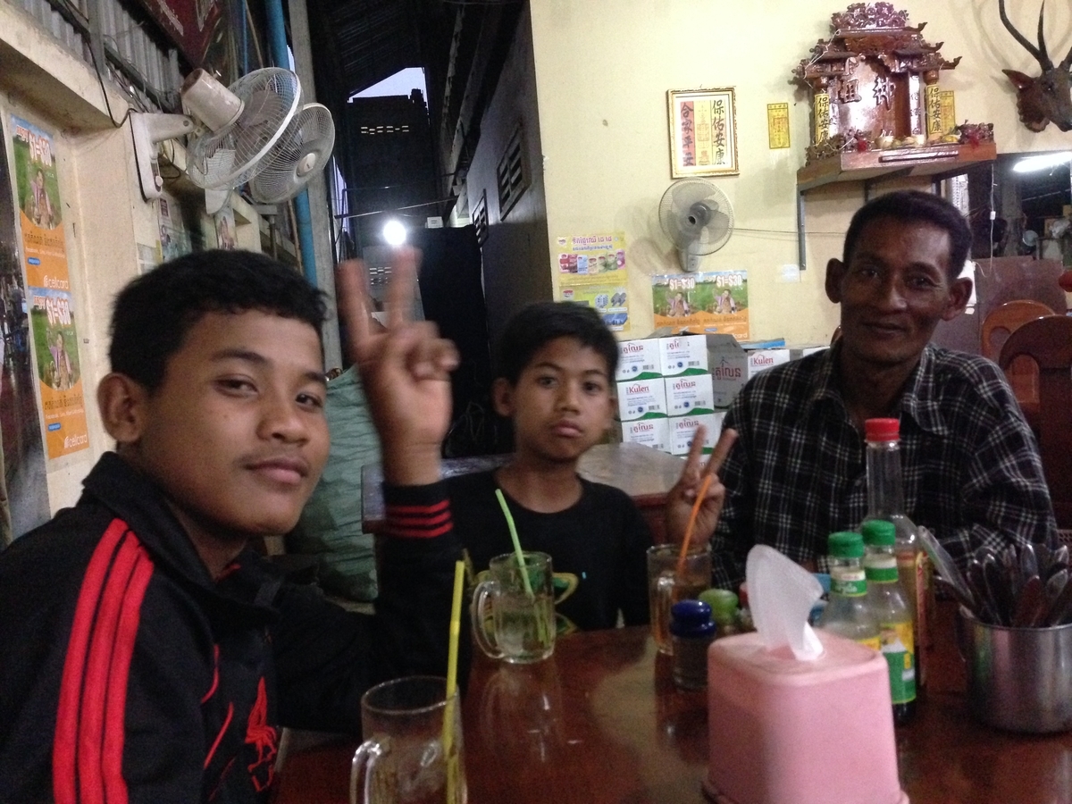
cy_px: 402
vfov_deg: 42.9
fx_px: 1022
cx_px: 536
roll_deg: +4.4
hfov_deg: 55.4
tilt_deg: -3.4
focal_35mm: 33
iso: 800
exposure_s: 1/15
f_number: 2.4
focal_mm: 4.12
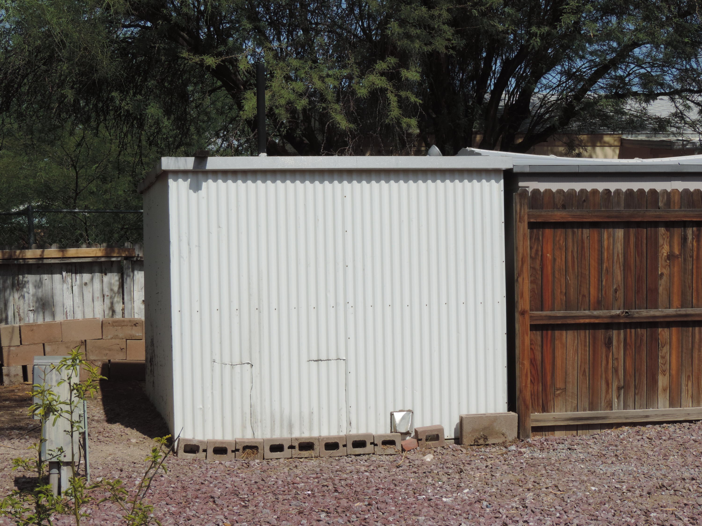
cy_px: 263
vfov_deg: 21.0
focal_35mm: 70
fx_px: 1420
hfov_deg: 27.8
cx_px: 351
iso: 80
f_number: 4.3
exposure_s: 1/1250
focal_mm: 12.4
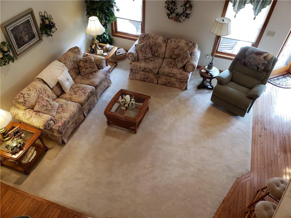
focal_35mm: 26
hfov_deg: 67.3
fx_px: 219
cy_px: 109
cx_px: 146
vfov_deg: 53.1
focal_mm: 4.3
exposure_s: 1/60
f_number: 2.4
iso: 250
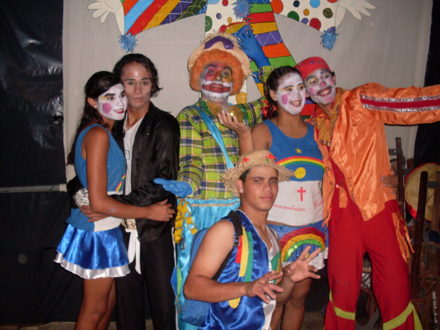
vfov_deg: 37.7
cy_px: 165
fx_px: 483
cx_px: 220
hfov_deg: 49.0
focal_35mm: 38
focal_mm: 6.3
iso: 100
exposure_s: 1/45
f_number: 2.8
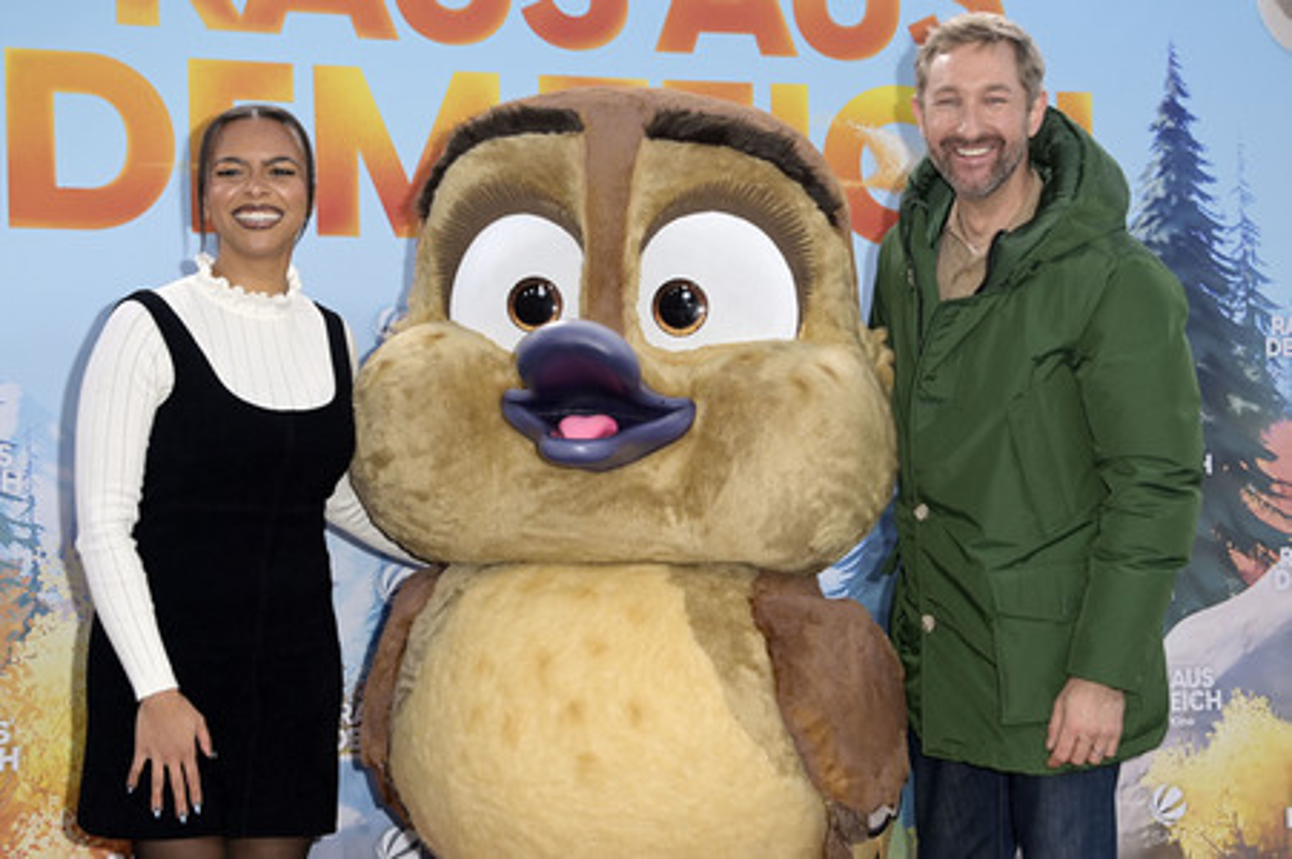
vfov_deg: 21.9
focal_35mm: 62
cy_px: 430
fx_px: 2223
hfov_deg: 32.4
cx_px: 646
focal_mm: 62
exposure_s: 1/250
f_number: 5.6
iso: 640
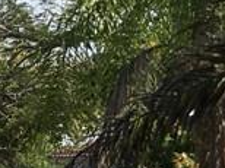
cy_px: 164
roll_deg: +1.6
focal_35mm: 193
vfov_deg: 7.6
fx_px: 1253
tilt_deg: +1.5
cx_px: -427
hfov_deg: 8.7
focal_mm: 4.15
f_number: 2.2
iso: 25
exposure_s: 1/1261
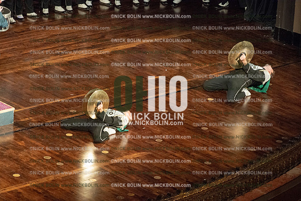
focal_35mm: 200
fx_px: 1671
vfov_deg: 6.9
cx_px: 150
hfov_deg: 10.3
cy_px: 100
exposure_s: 1/320
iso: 8000
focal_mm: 200
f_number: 5.6
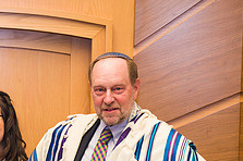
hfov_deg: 13.9
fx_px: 964
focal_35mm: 143
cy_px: 209
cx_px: -57
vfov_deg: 9.4
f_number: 4
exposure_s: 1/200
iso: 800
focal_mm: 55
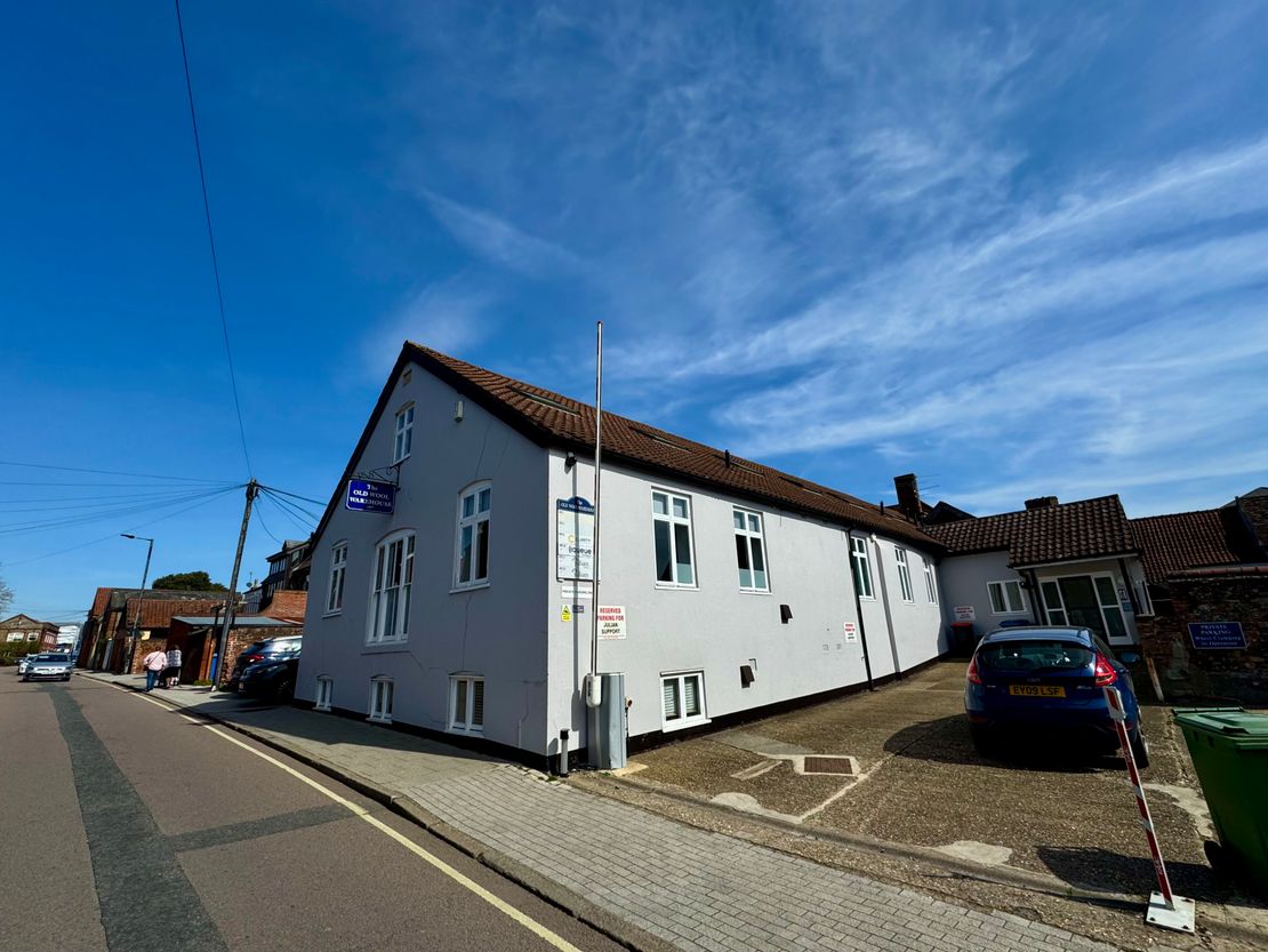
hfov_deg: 102.1
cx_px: 634
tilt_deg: +17.0
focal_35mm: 14
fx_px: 513
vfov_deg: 85.7
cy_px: 476
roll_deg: +4.9
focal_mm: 2.22
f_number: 2.2
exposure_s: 1/3390
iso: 50
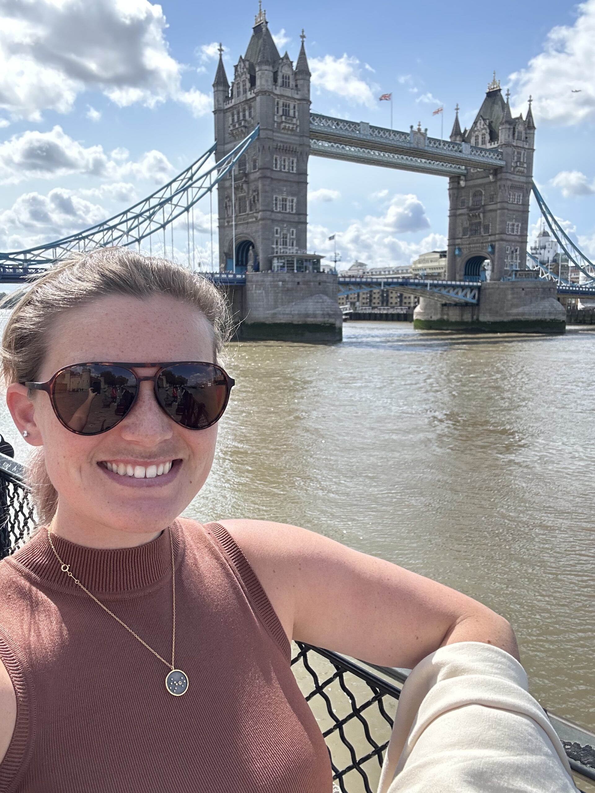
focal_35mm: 30
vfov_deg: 60.0
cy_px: 396
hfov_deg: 46.8
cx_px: 298
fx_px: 688
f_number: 1.9
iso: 25
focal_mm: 2.69
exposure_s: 1/702
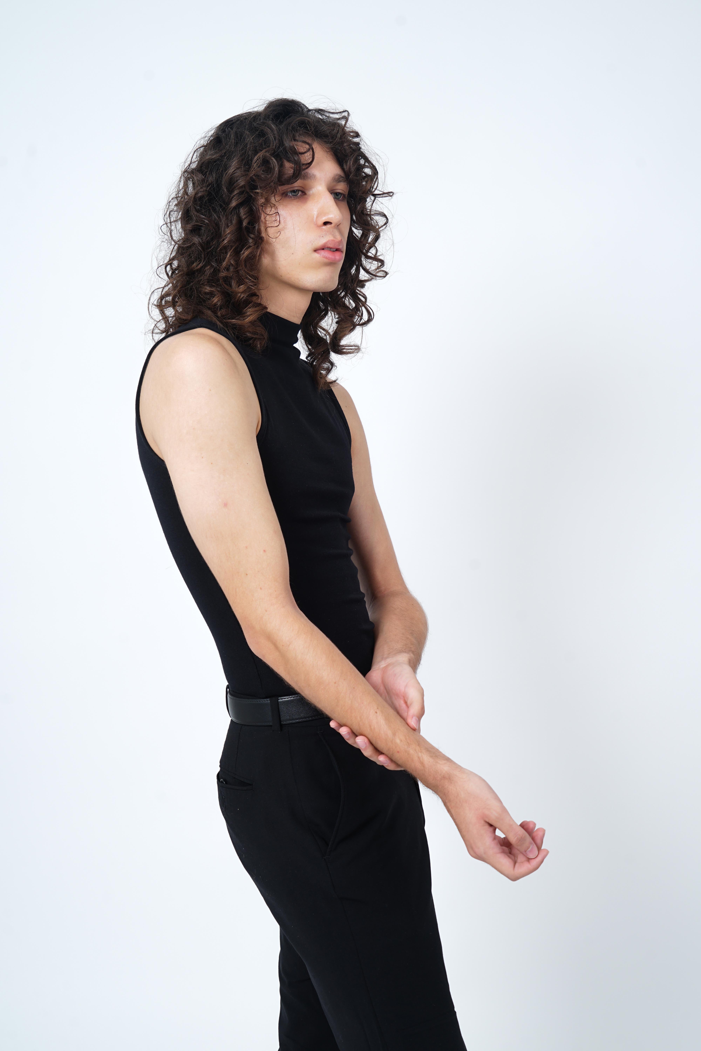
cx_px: 350
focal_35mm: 47
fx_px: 1373
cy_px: 526
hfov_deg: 28.6
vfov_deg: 41.9
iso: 80
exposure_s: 1/100
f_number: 8
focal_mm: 47
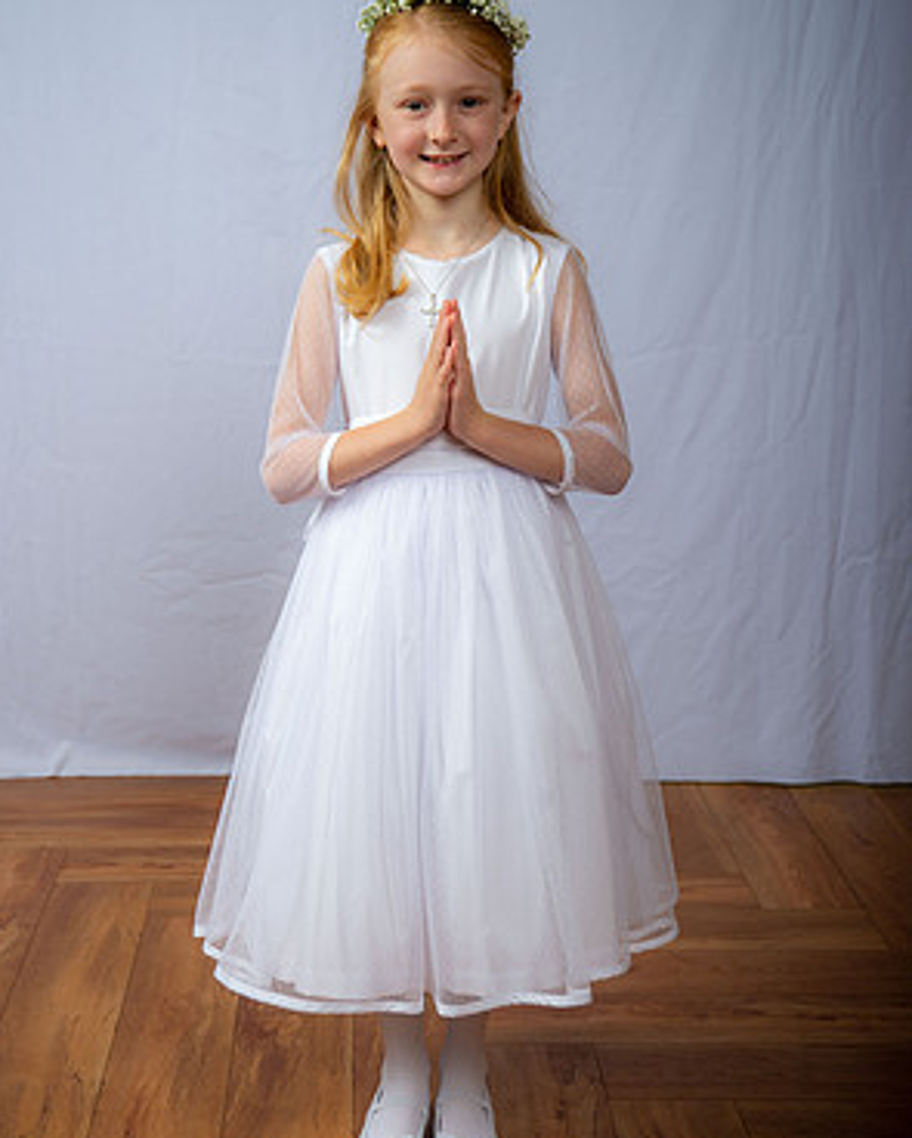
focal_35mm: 63
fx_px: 2123
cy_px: 569
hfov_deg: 24.2
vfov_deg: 30.0
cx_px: 453
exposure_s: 1/200
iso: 250
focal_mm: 55
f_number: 6.3
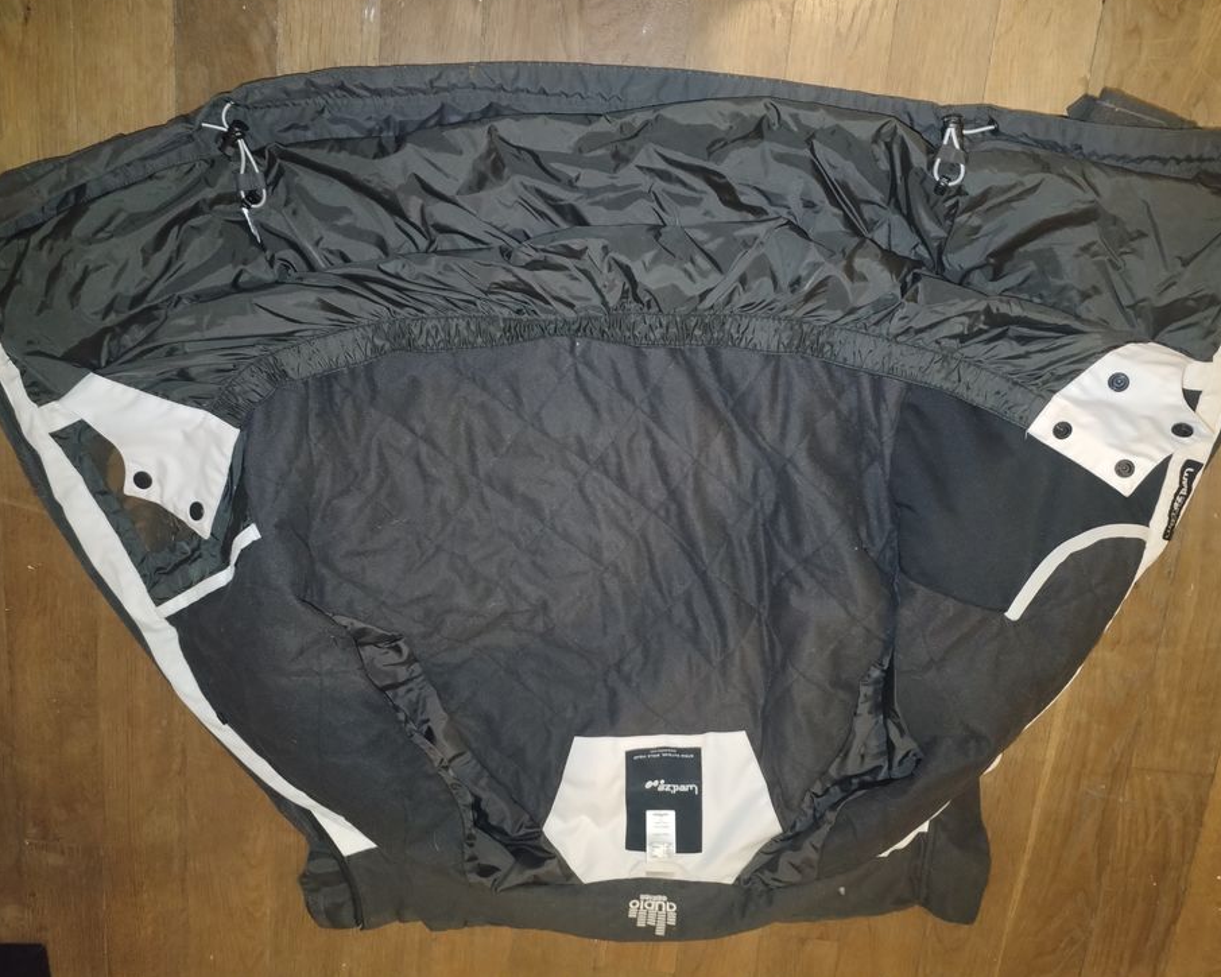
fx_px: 1012
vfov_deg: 51.5
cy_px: 485
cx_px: 647
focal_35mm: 28
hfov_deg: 62.2
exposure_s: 1/16.7
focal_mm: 4.75
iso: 1790
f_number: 1.8
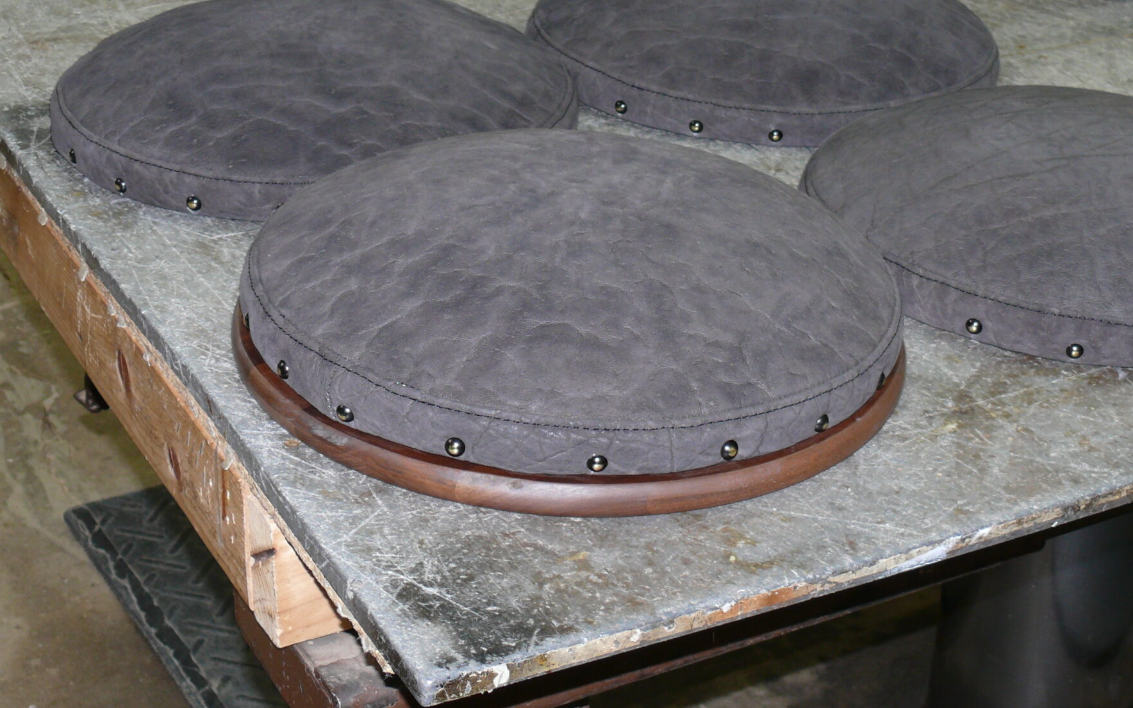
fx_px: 2038
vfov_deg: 19.7
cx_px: 657
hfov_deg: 31.0
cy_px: 315
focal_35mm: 66
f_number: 2.8
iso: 100
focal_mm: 9.1
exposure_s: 1/30
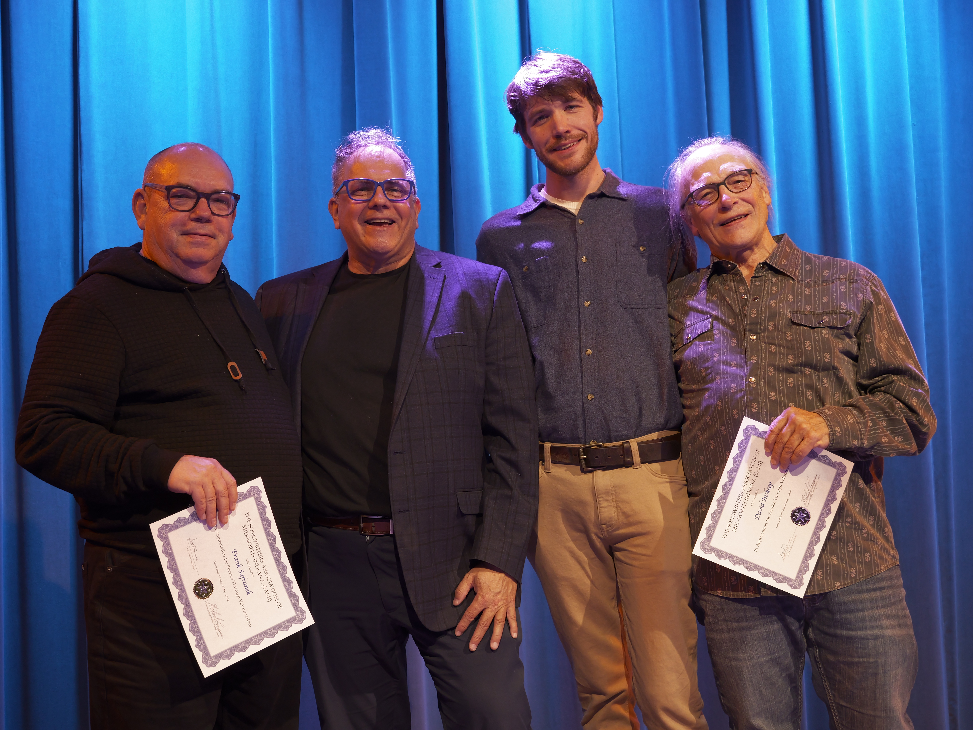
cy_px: 365
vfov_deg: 31.5
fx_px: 1293
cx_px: 486
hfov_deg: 41.2
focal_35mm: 46
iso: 500
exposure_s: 1/60
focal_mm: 23
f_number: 3.4
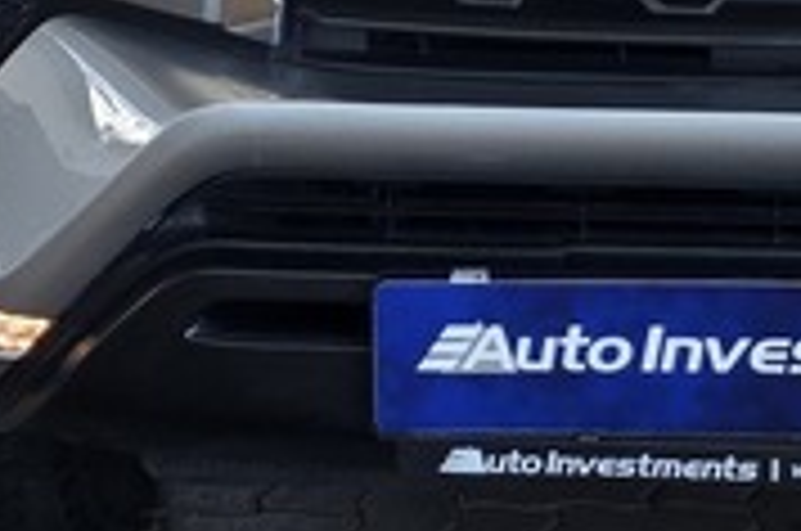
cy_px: -297
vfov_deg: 9.6
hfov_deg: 14.6
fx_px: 3065
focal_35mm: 138
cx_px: 810
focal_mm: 6.25
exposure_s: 1/180
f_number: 1.7
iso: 40
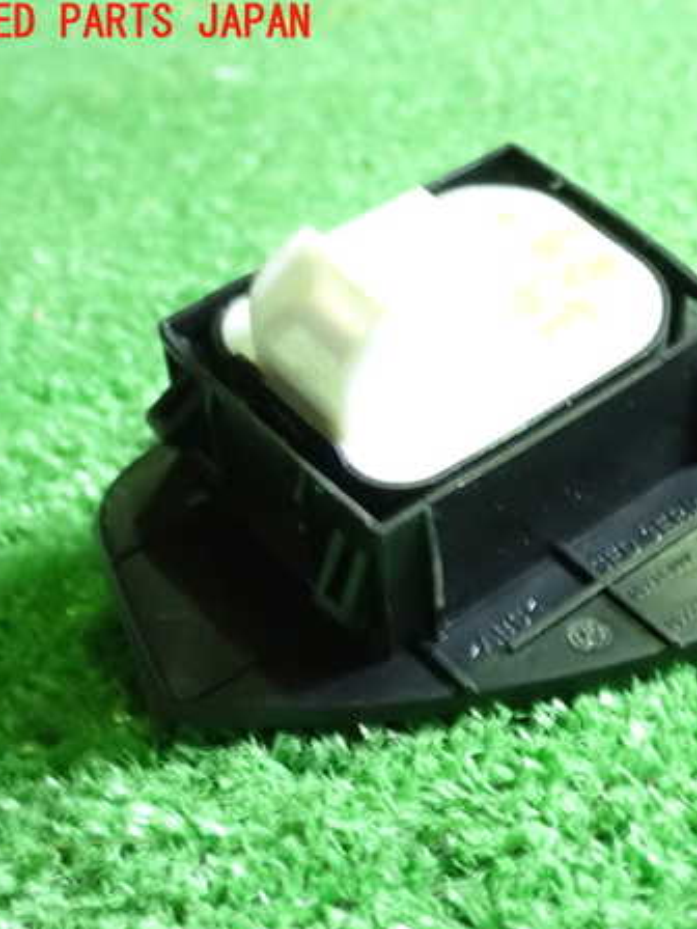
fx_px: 1691
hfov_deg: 23.0
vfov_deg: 30.7
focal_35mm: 63
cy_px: 464
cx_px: 556
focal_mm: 8.4
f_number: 13
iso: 1600
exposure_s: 1/6
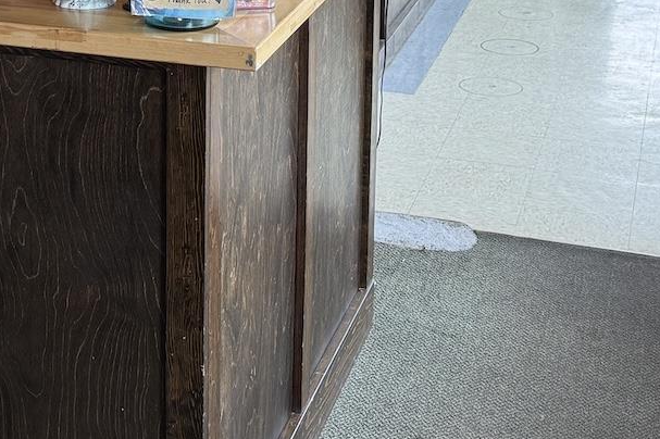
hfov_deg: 25.5
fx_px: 1447
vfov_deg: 16.7
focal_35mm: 79
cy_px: -54
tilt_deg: -12.7
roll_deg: -0.2
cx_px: 220
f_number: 1.78
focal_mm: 6.76
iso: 160
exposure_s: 1/174
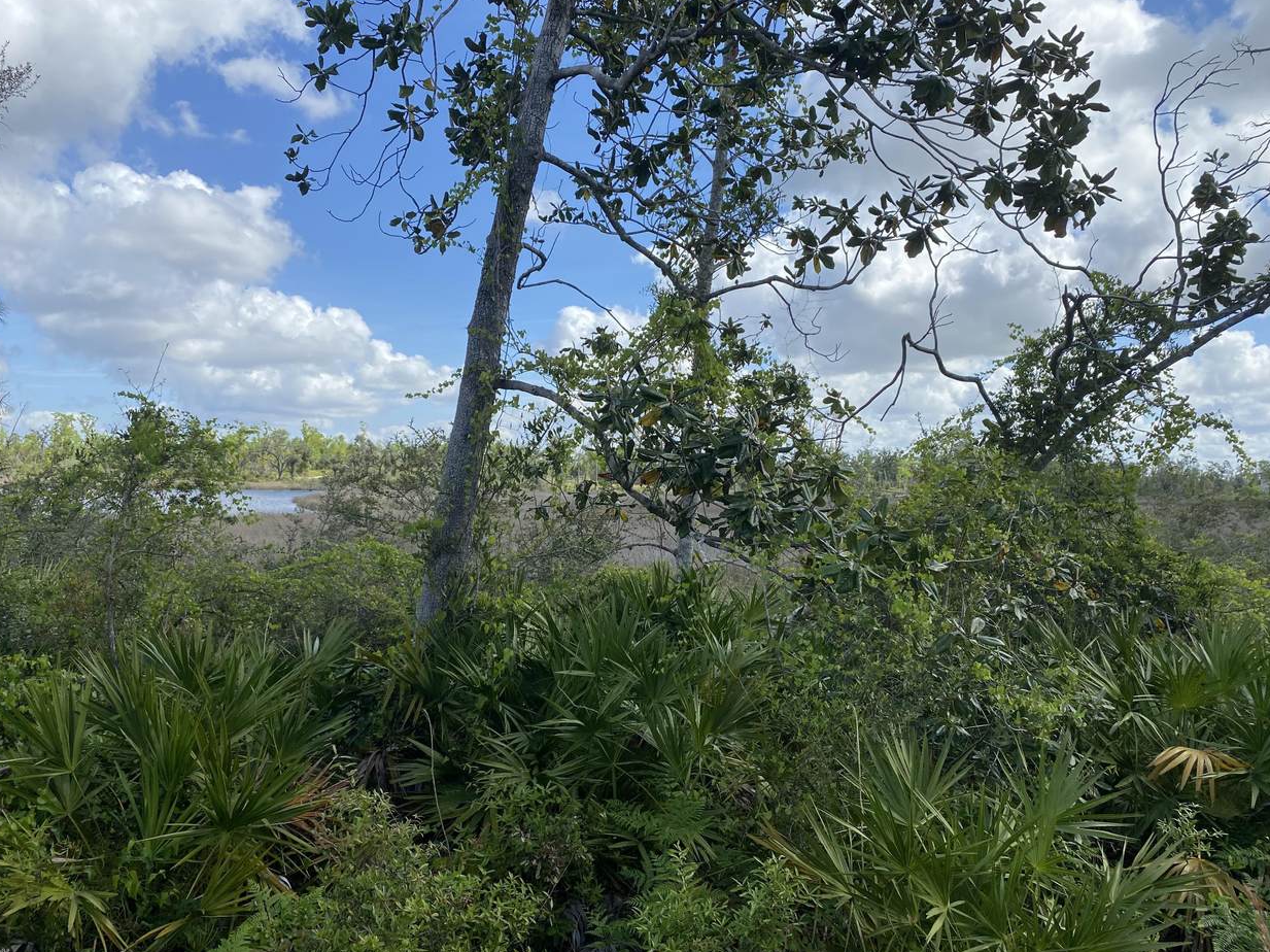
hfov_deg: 65.3
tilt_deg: -0.8
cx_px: 629
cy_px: 487
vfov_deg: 51.3
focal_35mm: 27
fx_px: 990
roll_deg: -1.7
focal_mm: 4.25
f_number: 1.8
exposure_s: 1/2415
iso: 32
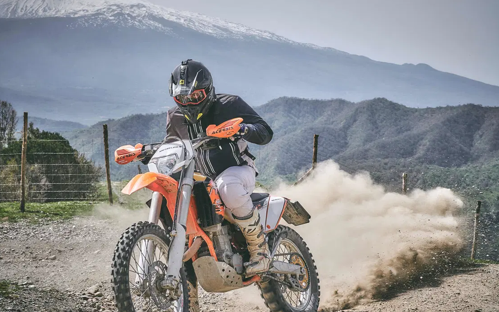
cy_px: 169
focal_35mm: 55
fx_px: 748
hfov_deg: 36.9
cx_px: 267
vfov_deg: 23.5
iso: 320
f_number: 6.4
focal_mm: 33.2
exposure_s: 1/1250
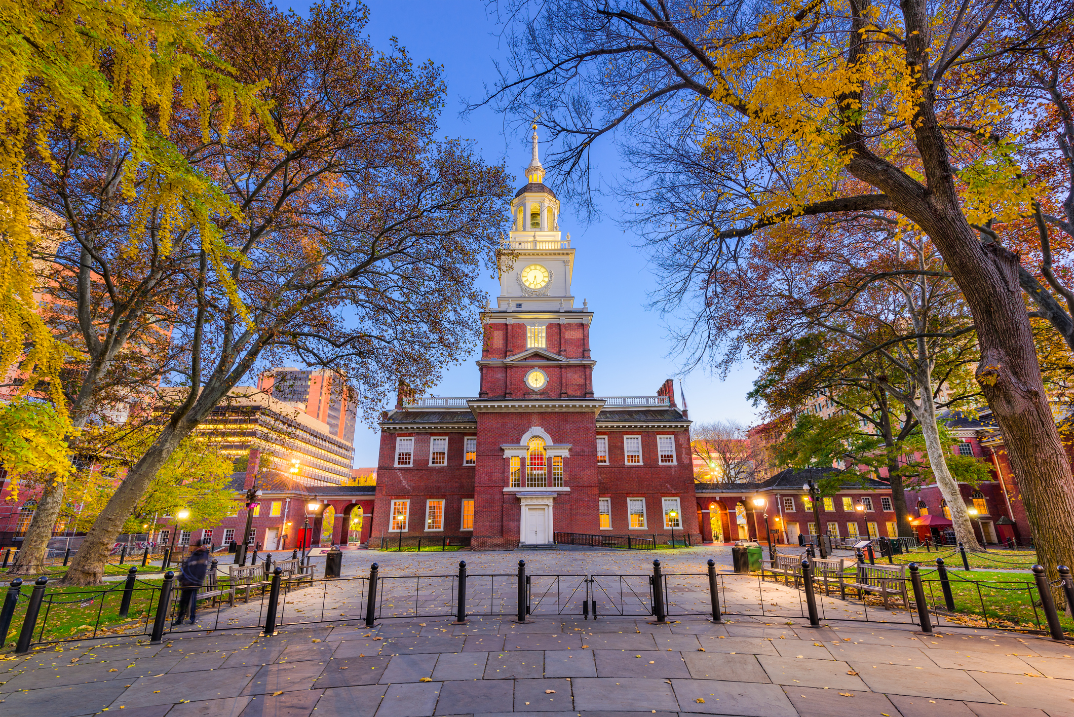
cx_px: 537
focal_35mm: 18
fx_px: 537
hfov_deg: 90.0
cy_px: 358
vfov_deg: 67.4
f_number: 11
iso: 64
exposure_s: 25
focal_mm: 18
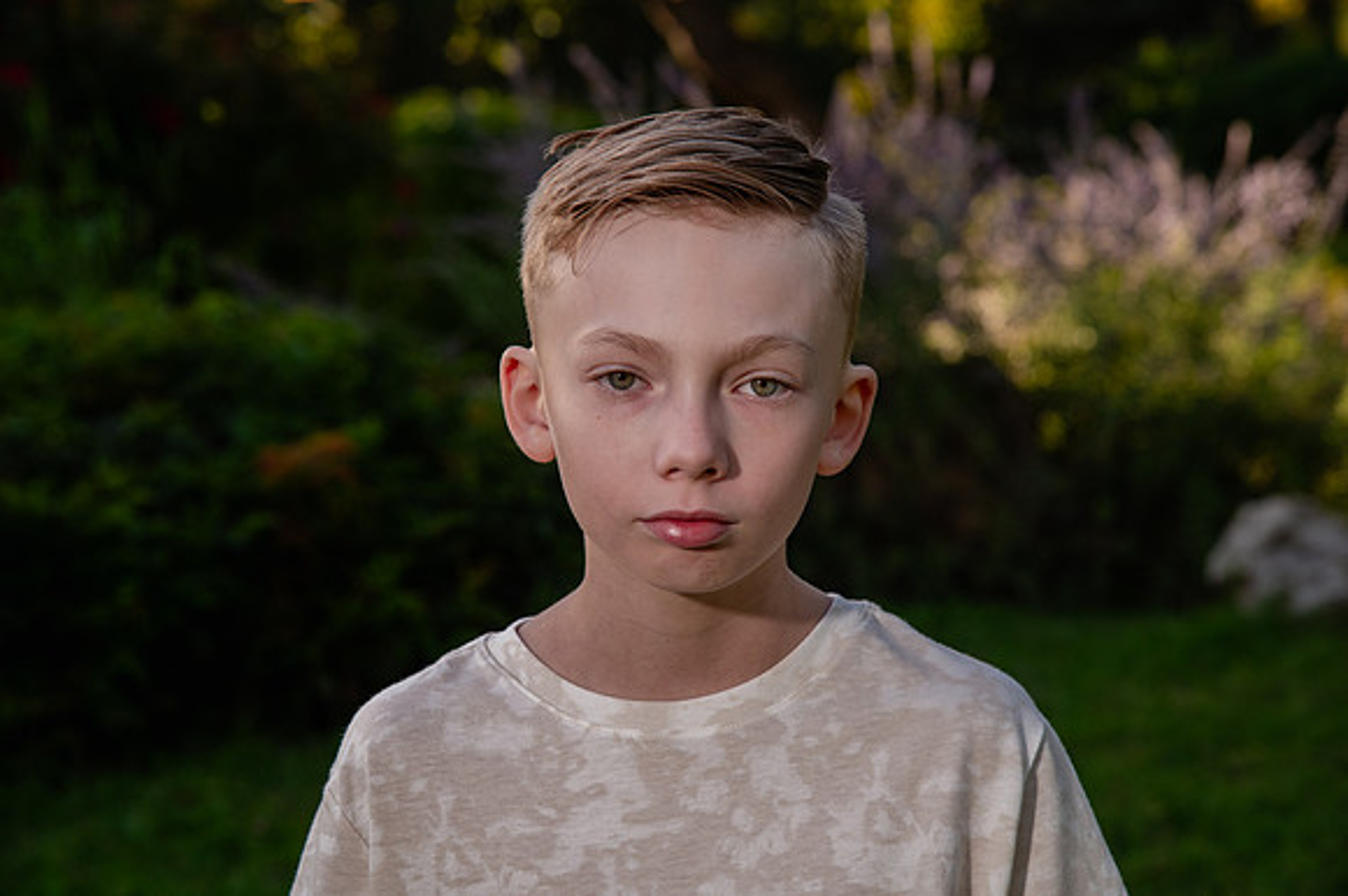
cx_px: 674
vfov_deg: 11.4
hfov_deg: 17.1
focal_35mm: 120
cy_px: 448
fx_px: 4491
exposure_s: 1/160
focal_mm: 120
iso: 500
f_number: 8
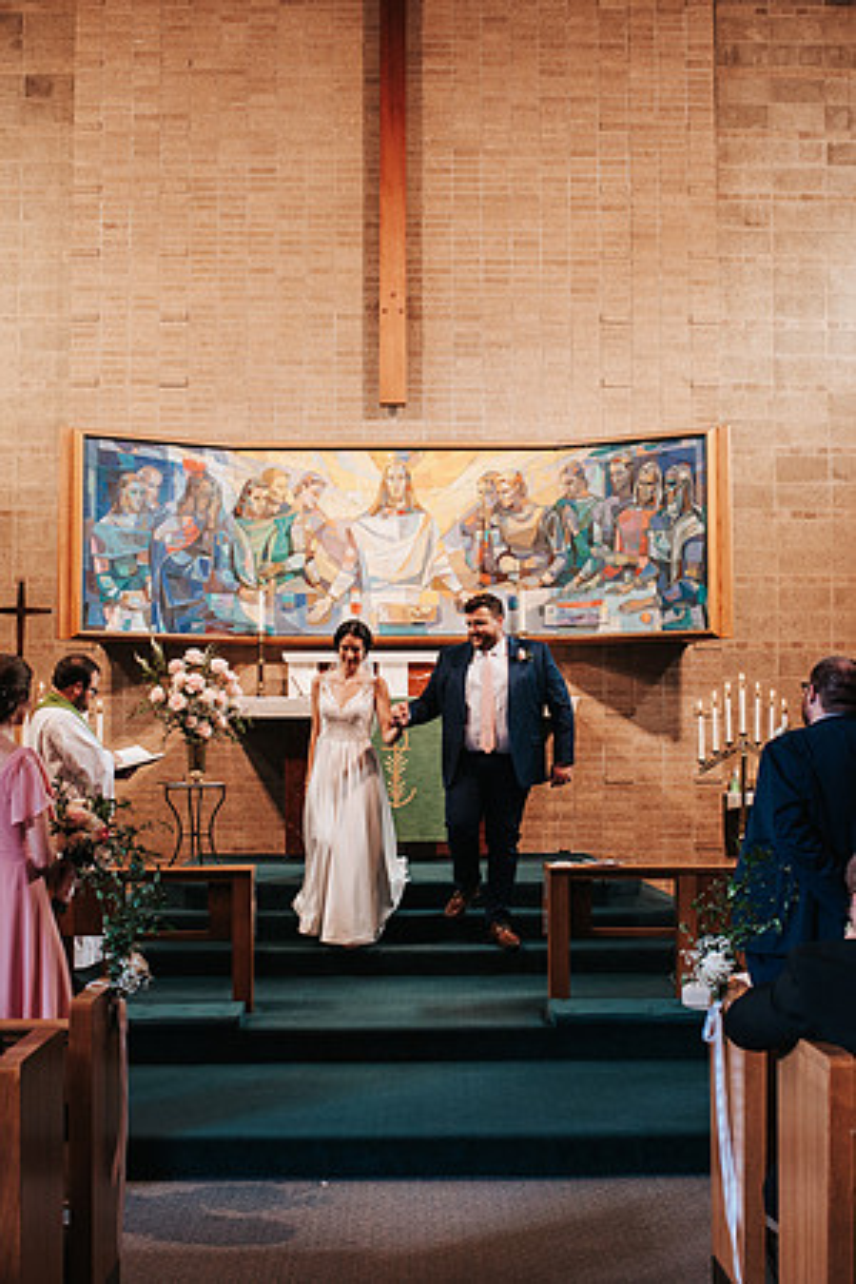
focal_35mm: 53
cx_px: 409
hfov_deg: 25.6
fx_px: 1883
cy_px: 642
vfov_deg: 37.7
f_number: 3.2
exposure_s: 1/125
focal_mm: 35
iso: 720
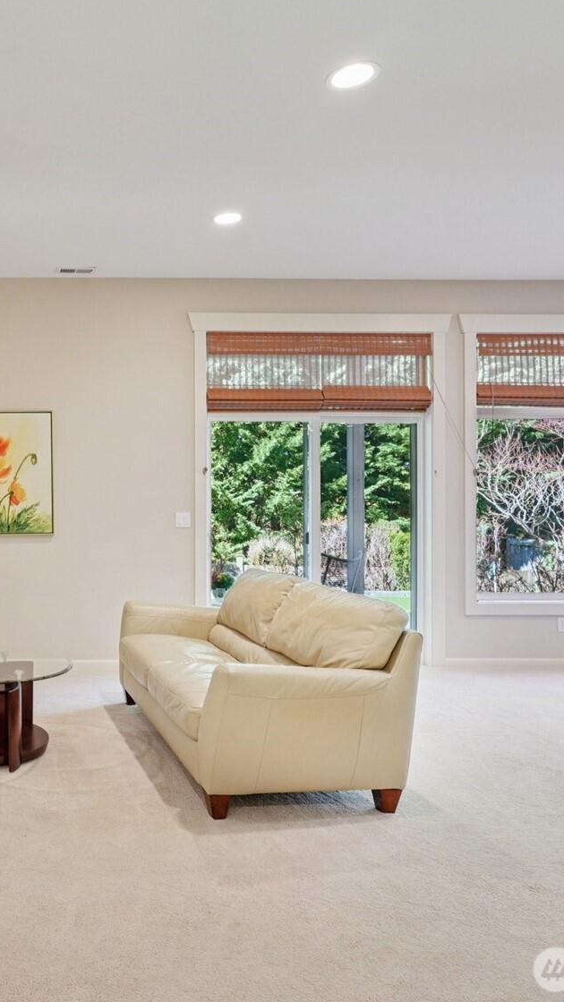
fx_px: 717
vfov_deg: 69.8
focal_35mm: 27
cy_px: 497
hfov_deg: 37.9
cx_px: -9
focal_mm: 17
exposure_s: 1/8
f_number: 8
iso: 400
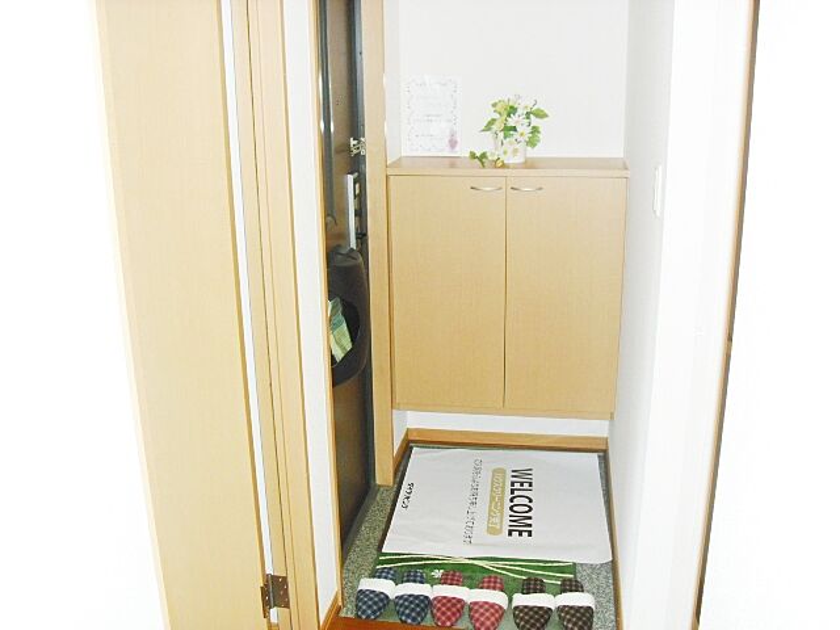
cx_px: 420
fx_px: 874
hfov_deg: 51.4
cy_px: 315
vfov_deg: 39.7
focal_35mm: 36
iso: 200
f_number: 3.1
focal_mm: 6.3
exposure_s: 1/100
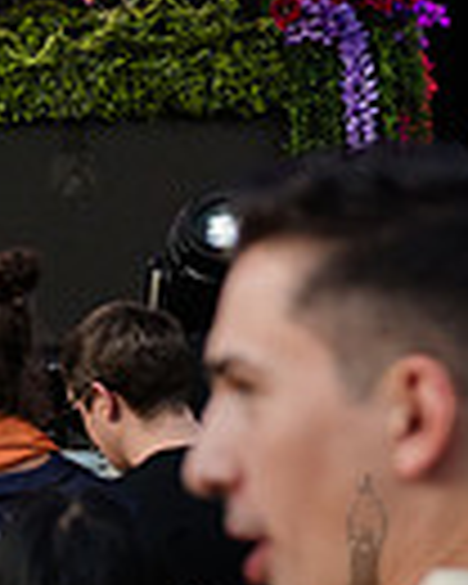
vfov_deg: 7.6
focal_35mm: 253
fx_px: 4380
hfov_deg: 5.9
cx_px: -508
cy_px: -101
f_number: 4.5
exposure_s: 1/400
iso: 2000
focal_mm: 60
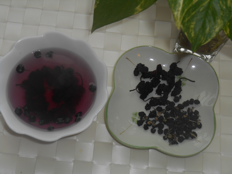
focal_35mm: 61
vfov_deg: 24.0
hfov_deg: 31.7
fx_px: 409
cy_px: 87
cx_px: 116
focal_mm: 10.9
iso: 80
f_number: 4.4
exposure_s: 1/60
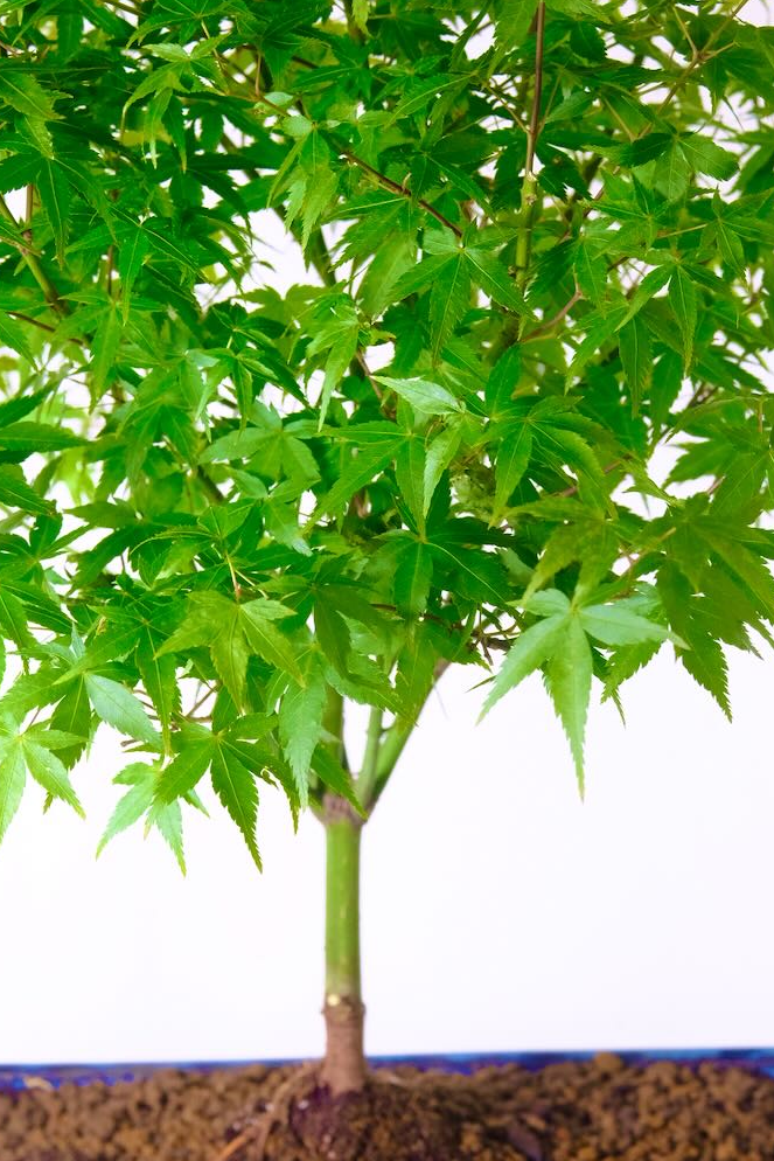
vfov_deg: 15.8
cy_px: 638
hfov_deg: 10.5
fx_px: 4191
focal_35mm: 130
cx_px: 297
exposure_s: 1/30
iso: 1600
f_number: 8
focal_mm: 67.1
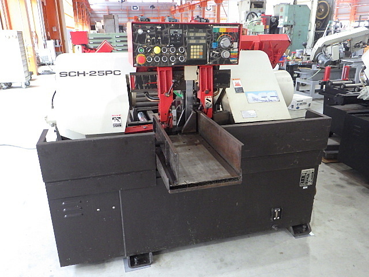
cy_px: 138
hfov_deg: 63.4
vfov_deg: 49.7
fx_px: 298
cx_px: 184
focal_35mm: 28
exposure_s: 1/45
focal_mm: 5
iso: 800
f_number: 3.5
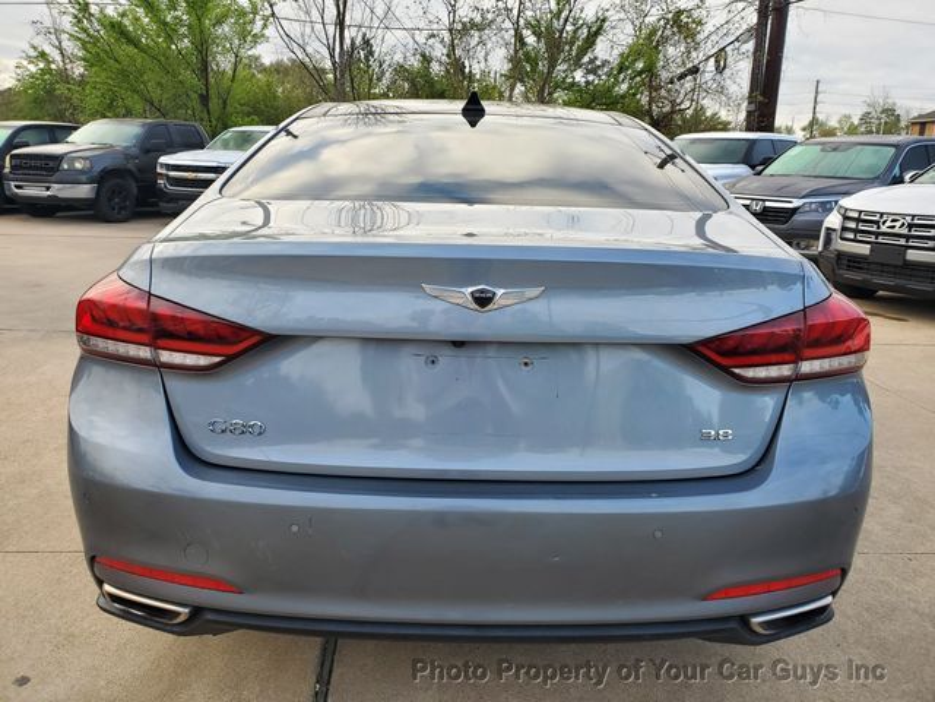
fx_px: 702
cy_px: 351
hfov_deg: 67.3
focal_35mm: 26
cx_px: 468
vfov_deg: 53.1
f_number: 2.4
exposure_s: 1/251
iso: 50
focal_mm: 4.3
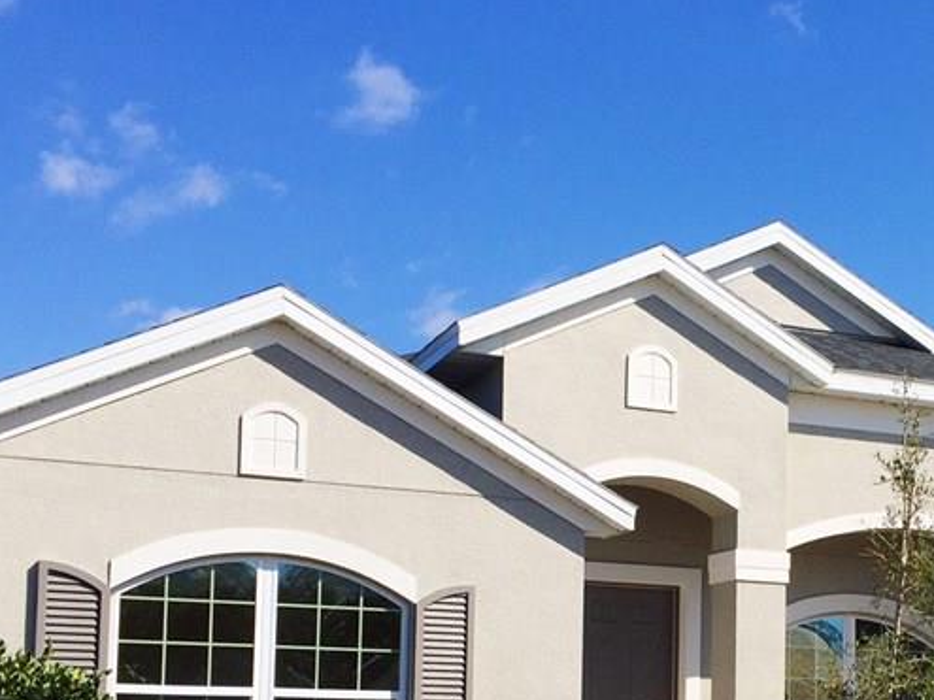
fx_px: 1619
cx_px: 738
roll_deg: -1.3
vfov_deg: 23.8
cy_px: 619
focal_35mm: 60
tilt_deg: +4.2
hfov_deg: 31.4
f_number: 2.2
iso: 32
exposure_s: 1/3597
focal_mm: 4.15
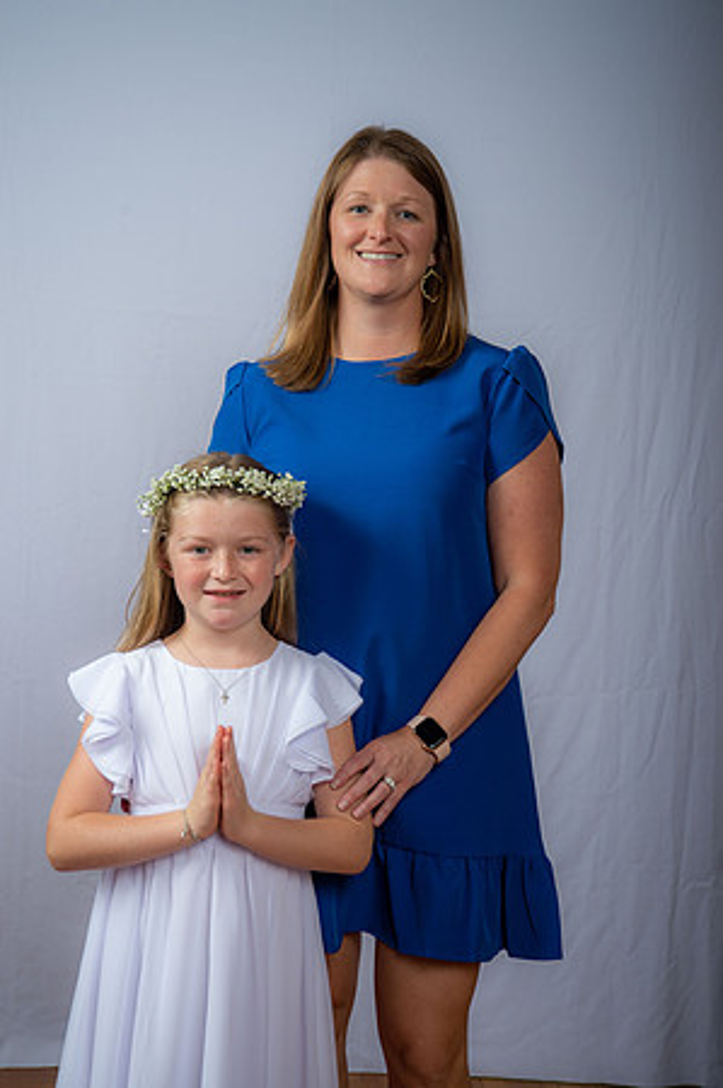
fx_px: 1872
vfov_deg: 32.4
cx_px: 362
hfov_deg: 21.9
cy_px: 544
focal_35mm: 62
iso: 250
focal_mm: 62
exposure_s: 1/200
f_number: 6.3
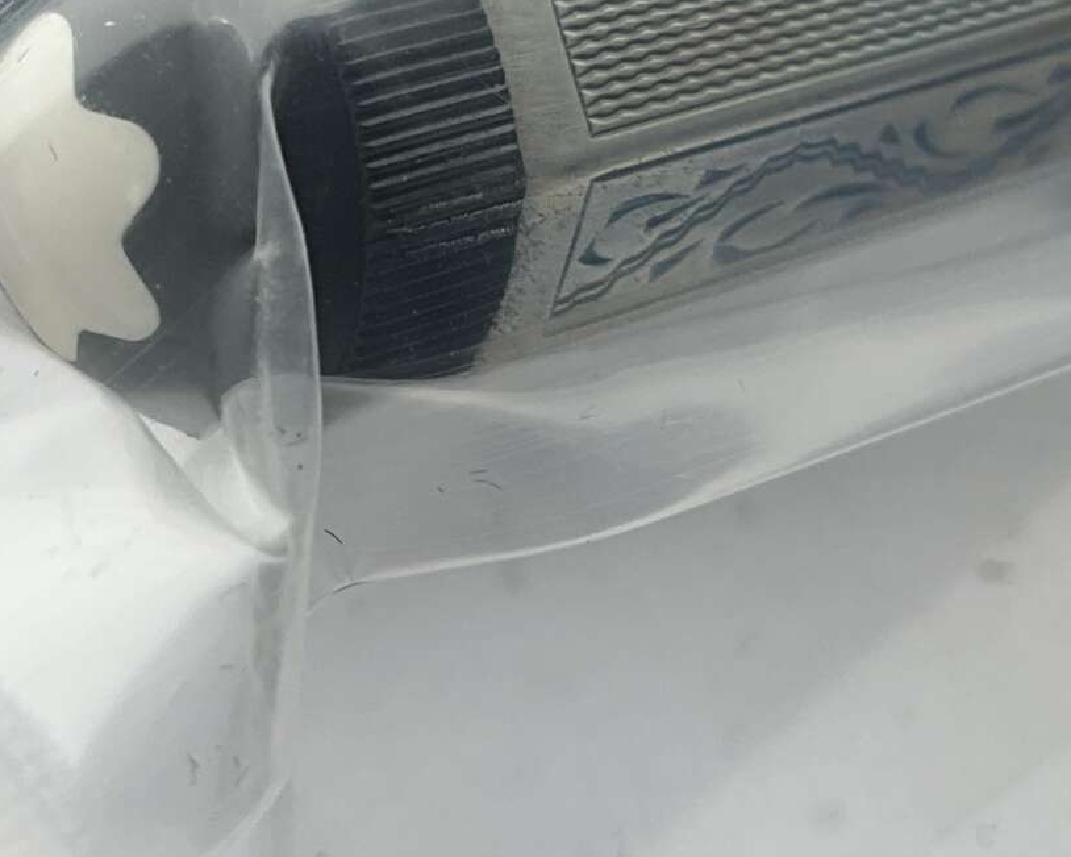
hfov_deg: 21.4
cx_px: 376
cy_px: 324
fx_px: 2821
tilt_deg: -58.9
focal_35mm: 89
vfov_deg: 17.2
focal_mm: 3
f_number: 1.8
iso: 20
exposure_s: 1/164
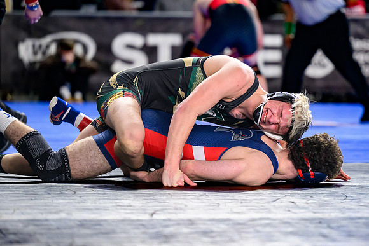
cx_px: 248
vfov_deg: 6.6
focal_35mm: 207
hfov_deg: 9.9
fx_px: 2119
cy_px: 121
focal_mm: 145
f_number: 2.8
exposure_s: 1/800
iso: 3200
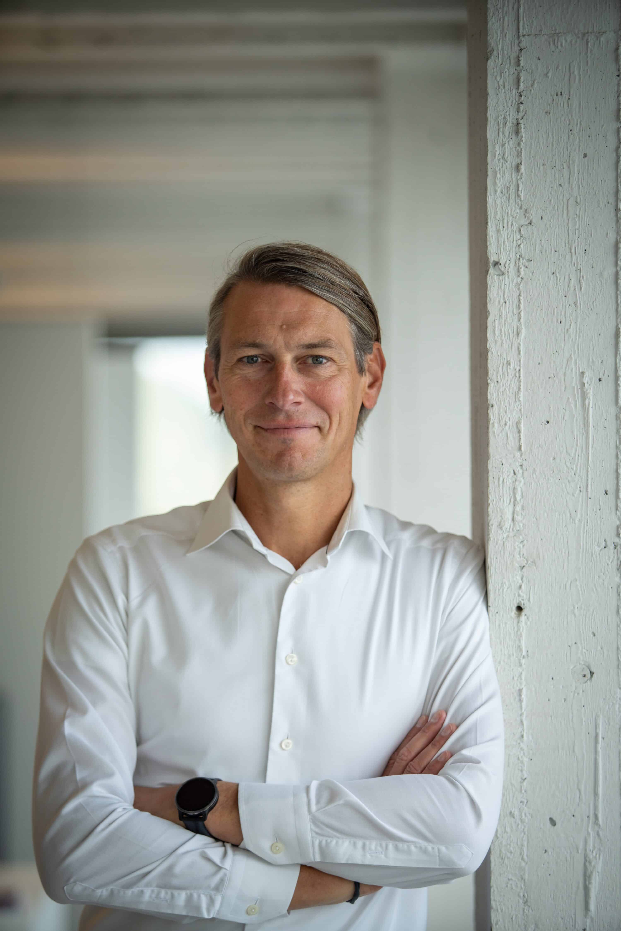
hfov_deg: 10.5
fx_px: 3363
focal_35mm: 130
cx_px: 310
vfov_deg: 15.8
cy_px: 466
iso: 500
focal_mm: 130
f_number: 2.8
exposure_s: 1/500
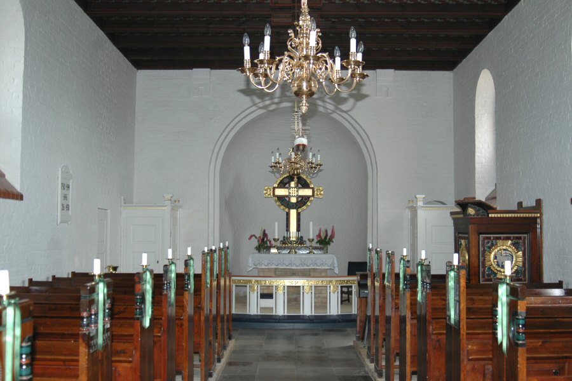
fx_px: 667
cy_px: 190
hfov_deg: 46.4
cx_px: 286
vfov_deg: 31.9
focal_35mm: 42
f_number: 4
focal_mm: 28
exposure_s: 1/60
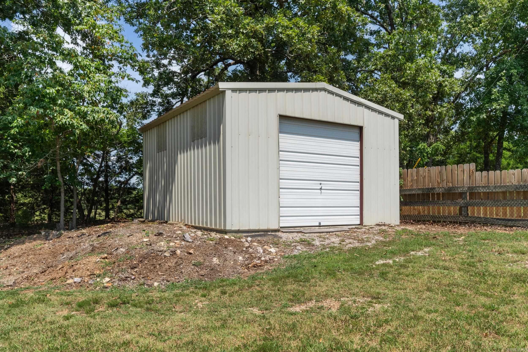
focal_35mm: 27
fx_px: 396
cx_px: 264
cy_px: 176
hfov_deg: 67.4
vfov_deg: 47.9
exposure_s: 1/1250
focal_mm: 18
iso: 400
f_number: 8
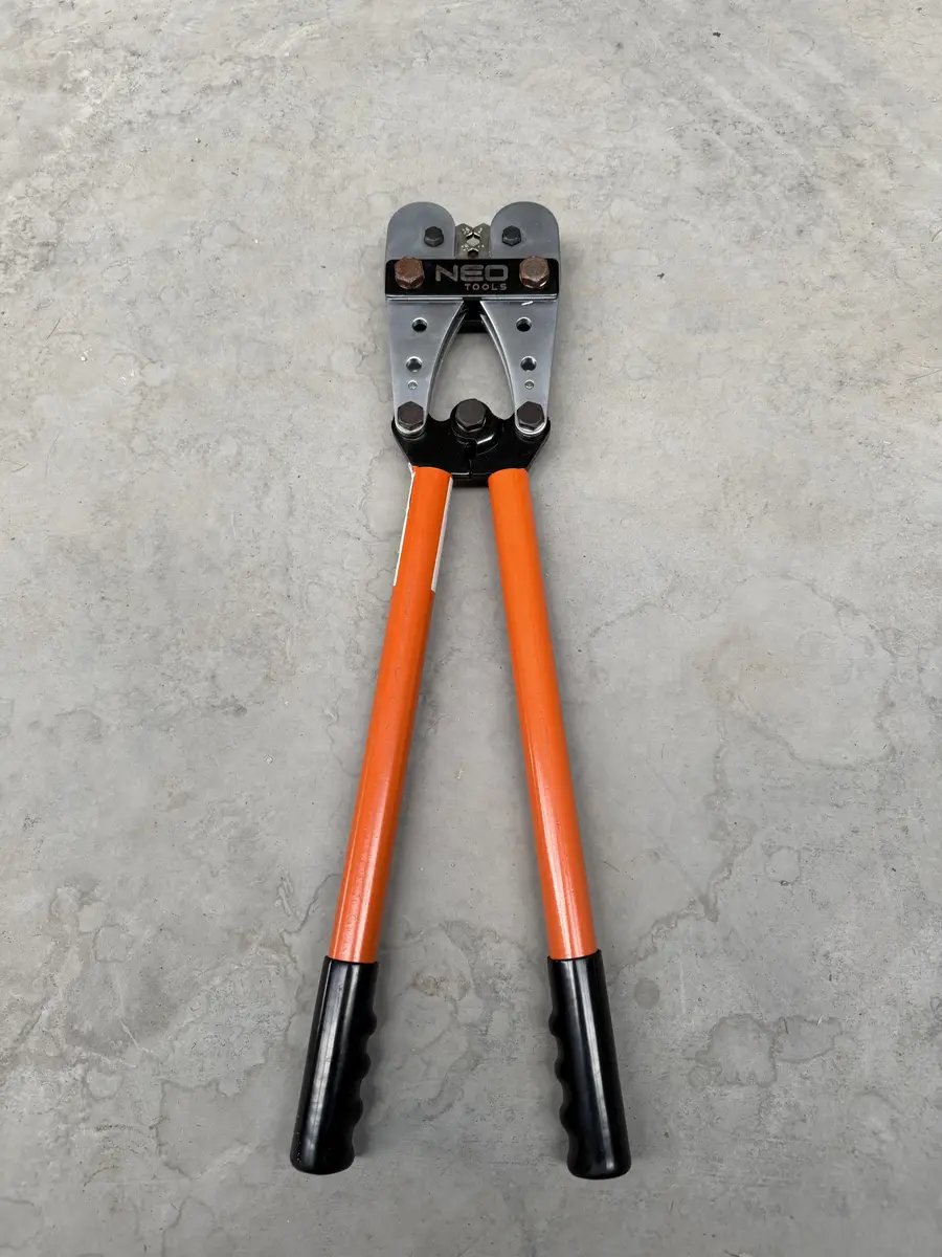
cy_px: 628
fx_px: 871
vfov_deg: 71.6
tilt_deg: -72.3
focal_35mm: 24
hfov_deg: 56.8
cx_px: 471
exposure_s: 1/121
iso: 125
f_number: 1.78
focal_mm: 6.76
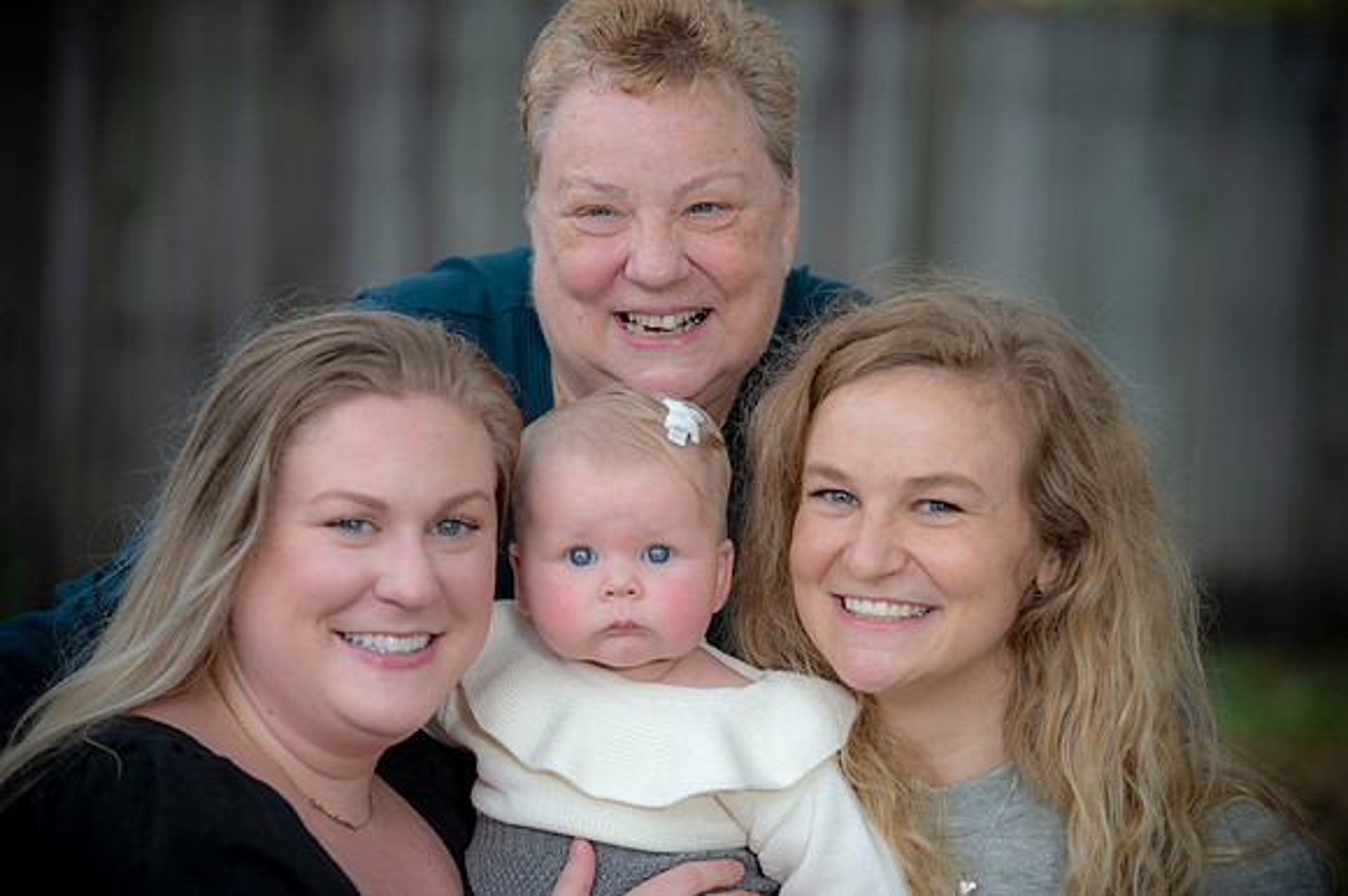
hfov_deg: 15.8
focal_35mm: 130
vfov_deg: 10.5
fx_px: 4865
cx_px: 674
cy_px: 448
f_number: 3.5
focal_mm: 130
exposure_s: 1/200
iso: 160
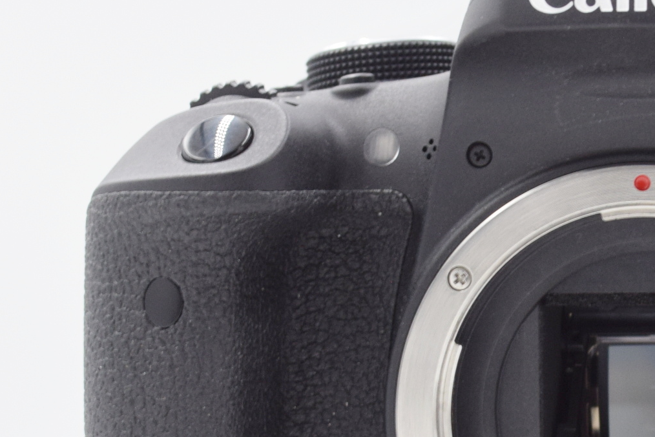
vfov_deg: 7.3
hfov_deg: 11.0
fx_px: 3384
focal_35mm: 186
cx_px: 571
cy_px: 465
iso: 400
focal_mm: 42
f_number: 8
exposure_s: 1/100
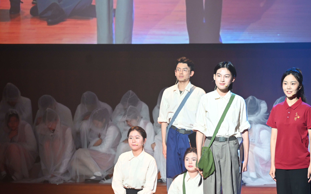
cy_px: 130
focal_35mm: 172
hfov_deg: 12.2
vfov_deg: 7.6
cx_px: 206
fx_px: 1458
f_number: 4
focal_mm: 120
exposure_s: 1/125
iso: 1400
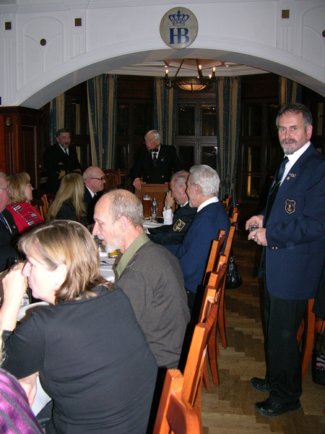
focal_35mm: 35
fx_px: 438
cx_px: 162
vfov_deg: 52.6
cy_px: 217
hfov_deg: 40.7
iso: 200
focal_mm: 8.9
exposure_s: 1/60.1
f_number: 2.8
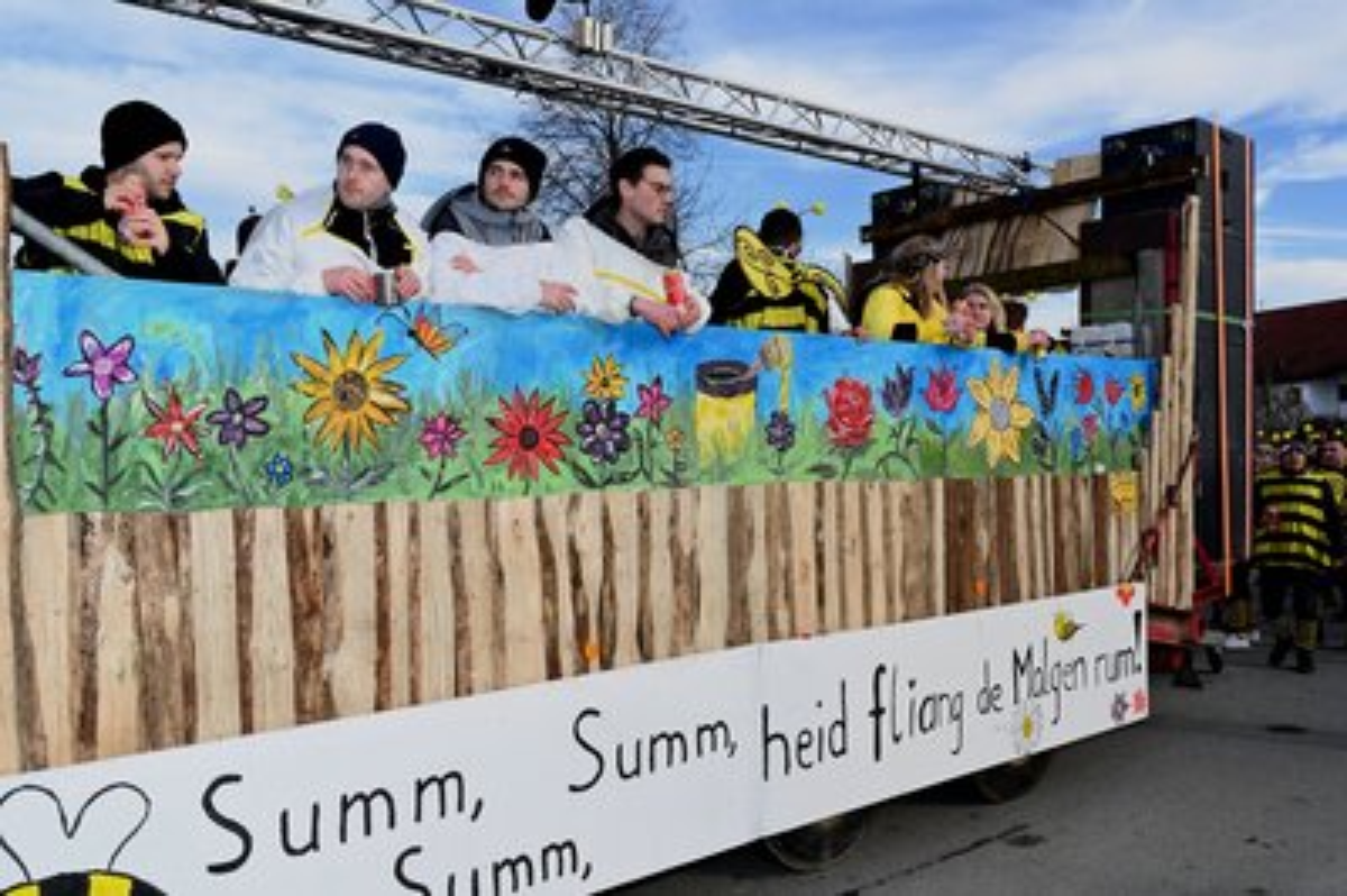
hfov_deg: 58.8
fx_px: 1196
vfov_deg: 41.0
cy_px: 448
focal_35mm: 32
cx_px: 674
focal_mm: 32
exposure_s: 1/200
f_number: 22
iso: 1000
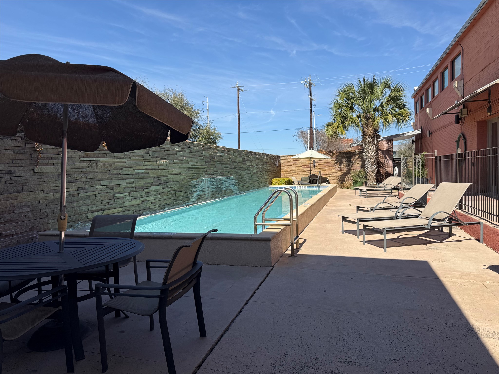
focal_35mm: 24
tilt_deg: -2.0
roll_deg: +2.5
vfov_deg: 56.8
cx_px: 250
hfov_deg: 71.6
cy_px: 187
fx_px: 346
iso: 80
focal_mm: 6.76
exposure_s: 1/4673
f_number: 1.78
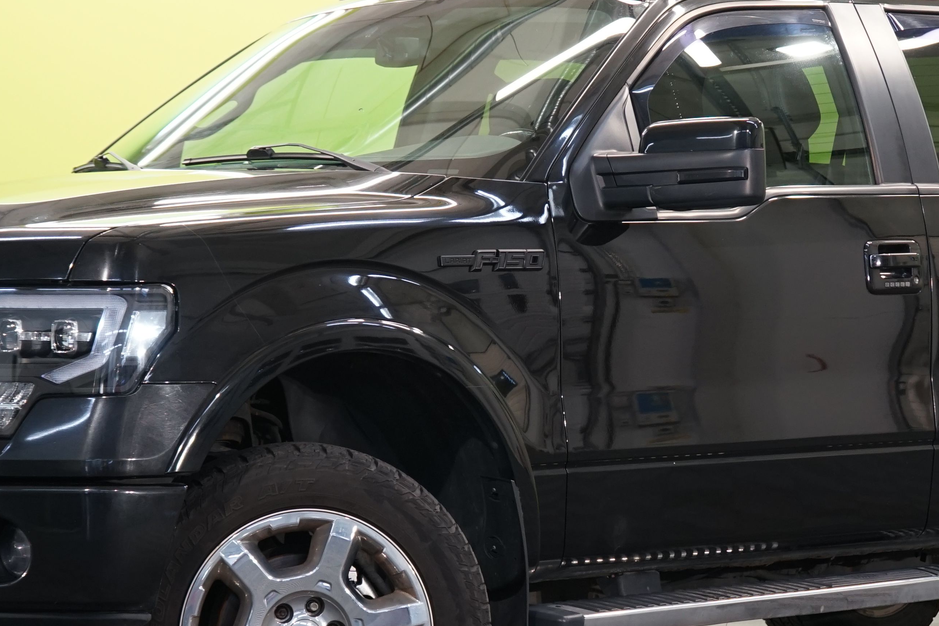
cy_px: 345
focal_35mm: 139
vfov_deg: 9.9
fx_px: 3626
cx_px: 573
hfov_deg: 14.7
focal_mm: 60
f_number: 5
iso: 640
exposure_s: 1/30
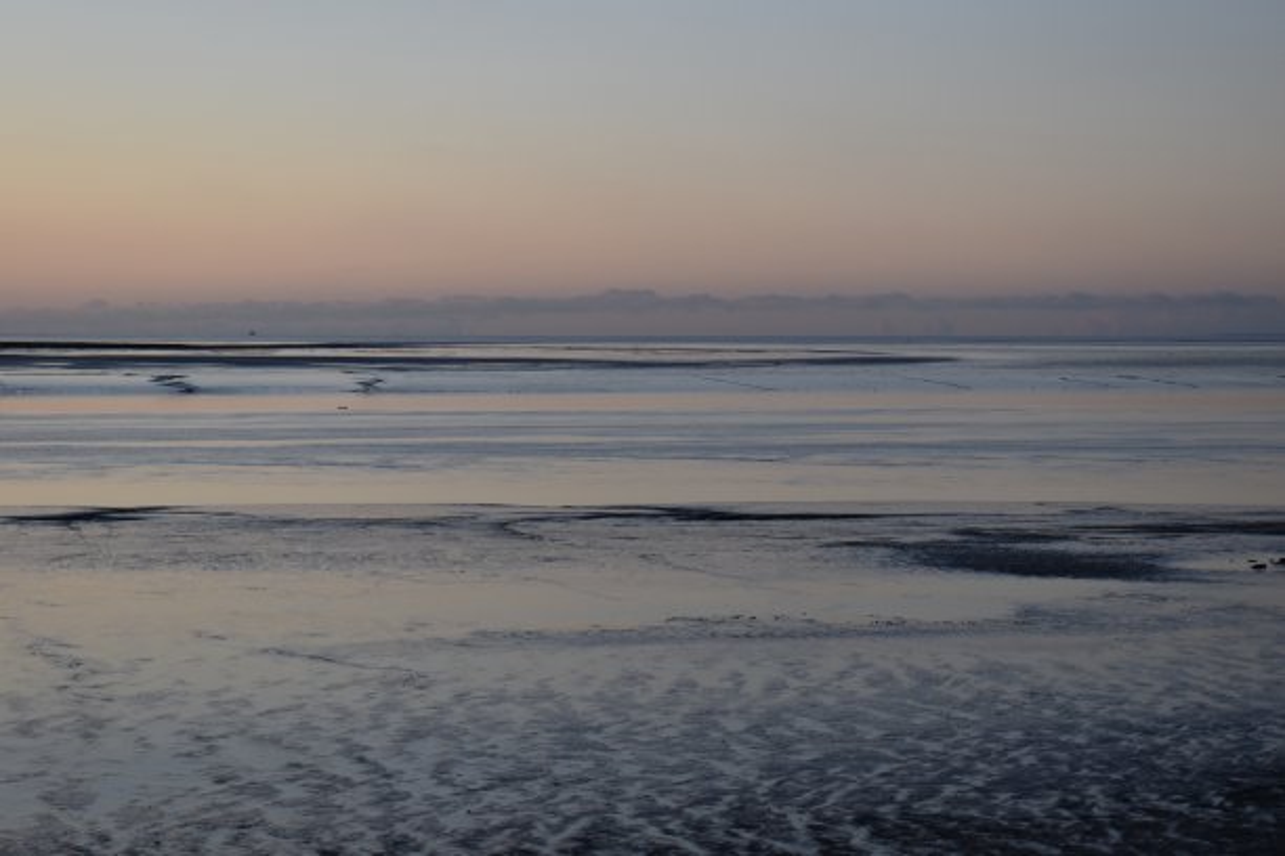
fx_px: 2945
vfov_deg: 16.6
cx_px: 642
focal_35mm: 82
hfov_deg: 24.6
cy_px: 428
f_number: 5.6
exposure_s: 1/250
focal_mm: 55
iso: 320
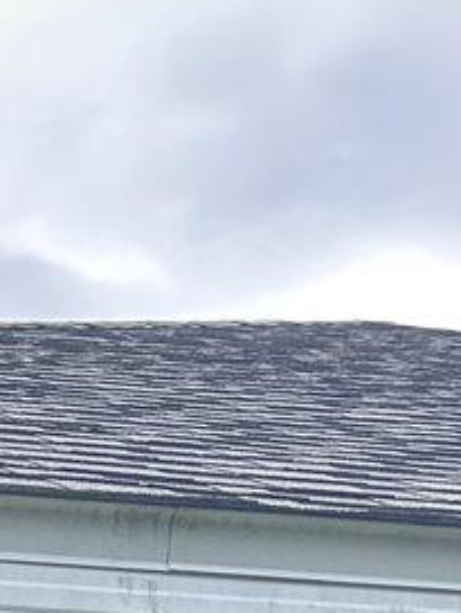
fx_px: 2395
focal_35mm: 135
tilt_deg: +4.6
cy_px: 1534
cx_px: -618
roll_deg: -1.7
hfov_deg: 9.8
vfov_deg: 11.6
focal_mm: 6.86
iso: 80
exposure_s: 1/659
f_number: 1.78
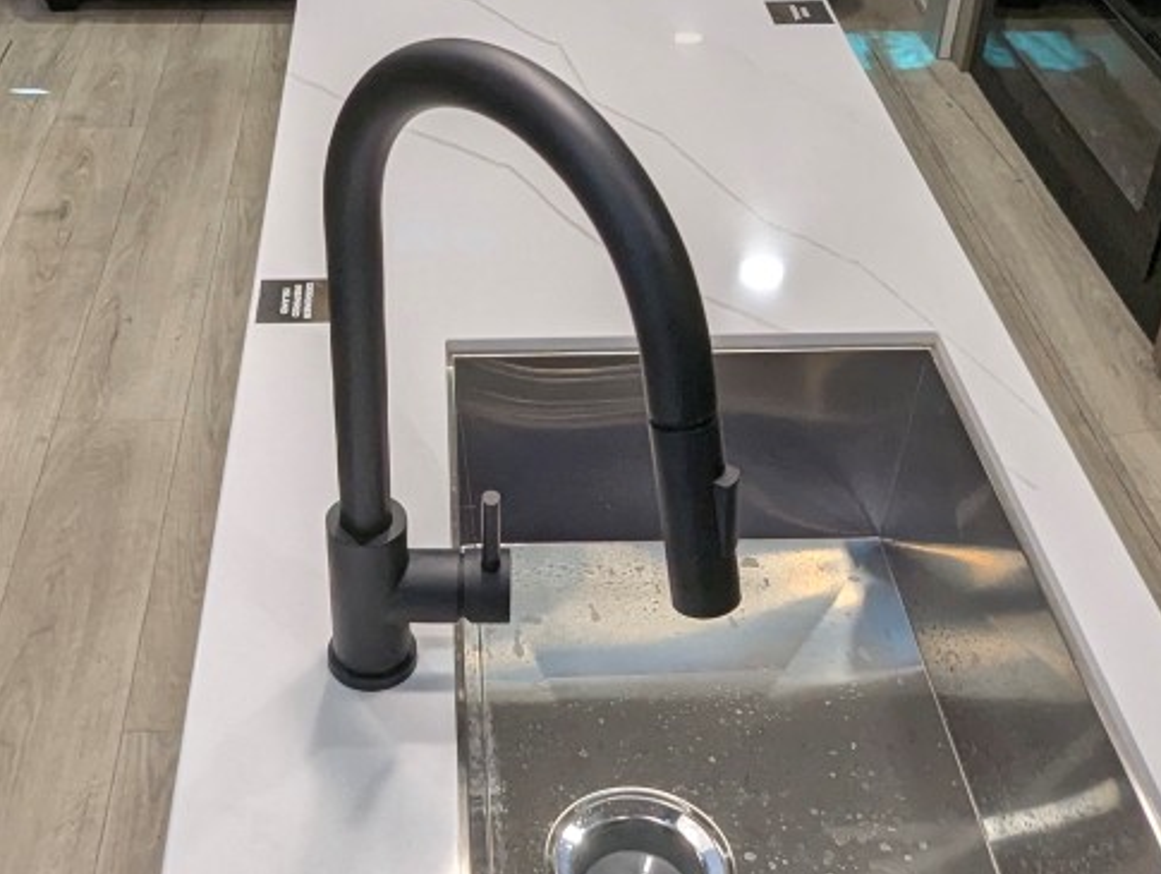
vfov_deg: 31.5
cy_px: 330
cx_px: 442
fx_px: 1545
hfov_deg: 40.9
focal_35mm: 46
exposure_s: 1/124
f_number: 2.2
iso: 171
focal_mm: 2.35
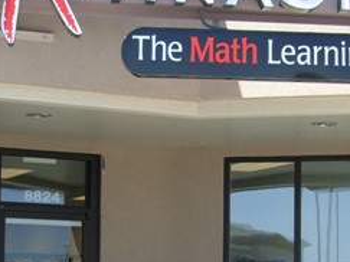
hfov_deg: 17.1
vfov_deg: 12.8
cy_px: 203
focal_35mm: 115
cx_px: 207
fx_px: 1162
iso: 80
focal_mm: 7.2
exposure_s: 1/750
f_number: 3
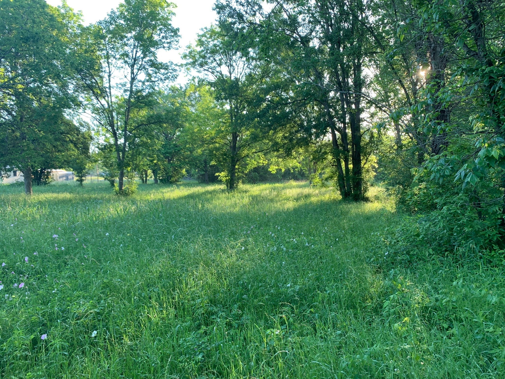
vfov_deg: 53.1
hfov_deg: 67.3
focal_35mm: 26
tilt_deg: -1.1
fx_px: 379
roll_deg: -0.1
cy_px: 190
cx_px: 252
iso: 40
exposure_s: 1/122
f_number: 1.8
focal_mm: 4.25
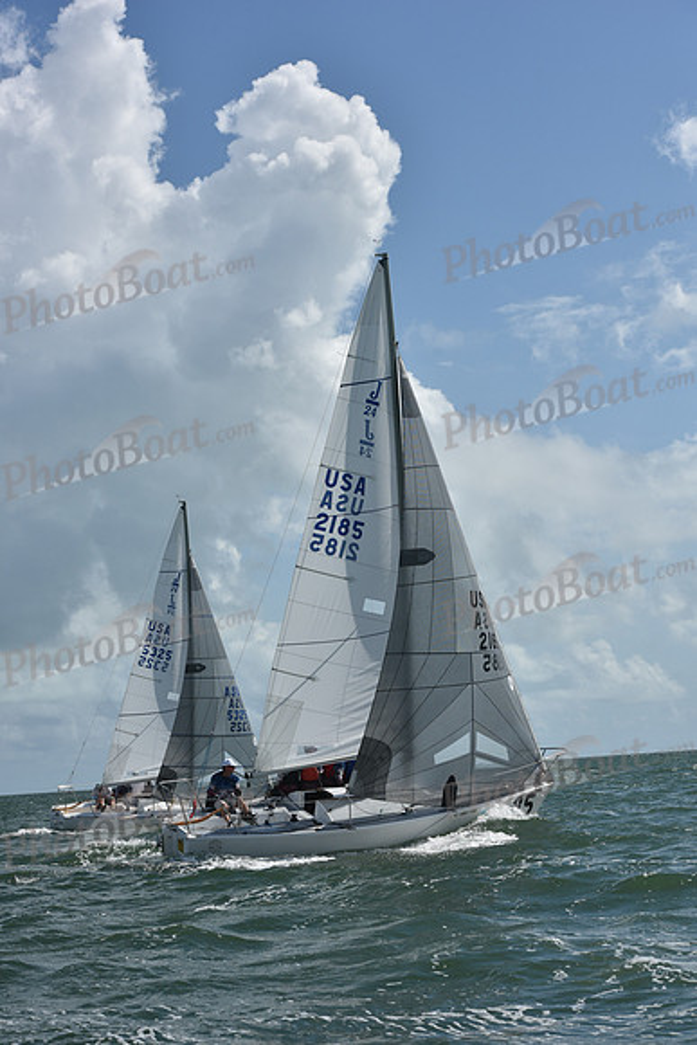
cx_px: 348
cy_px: 522
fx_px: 2032
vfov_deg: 28.8
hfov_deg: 19.5
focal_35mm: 70
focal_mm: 70
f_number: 10
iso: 250
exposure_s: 1/1600
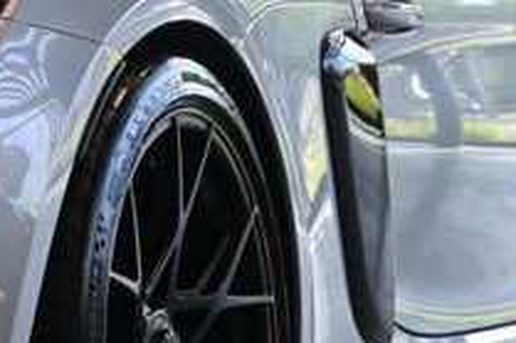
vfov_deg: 5.0
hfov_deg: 7.4
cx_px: -365
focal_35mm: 272
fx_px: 3902
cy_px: 172
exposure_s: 1/250
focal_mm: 37
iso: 360
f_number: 5.3
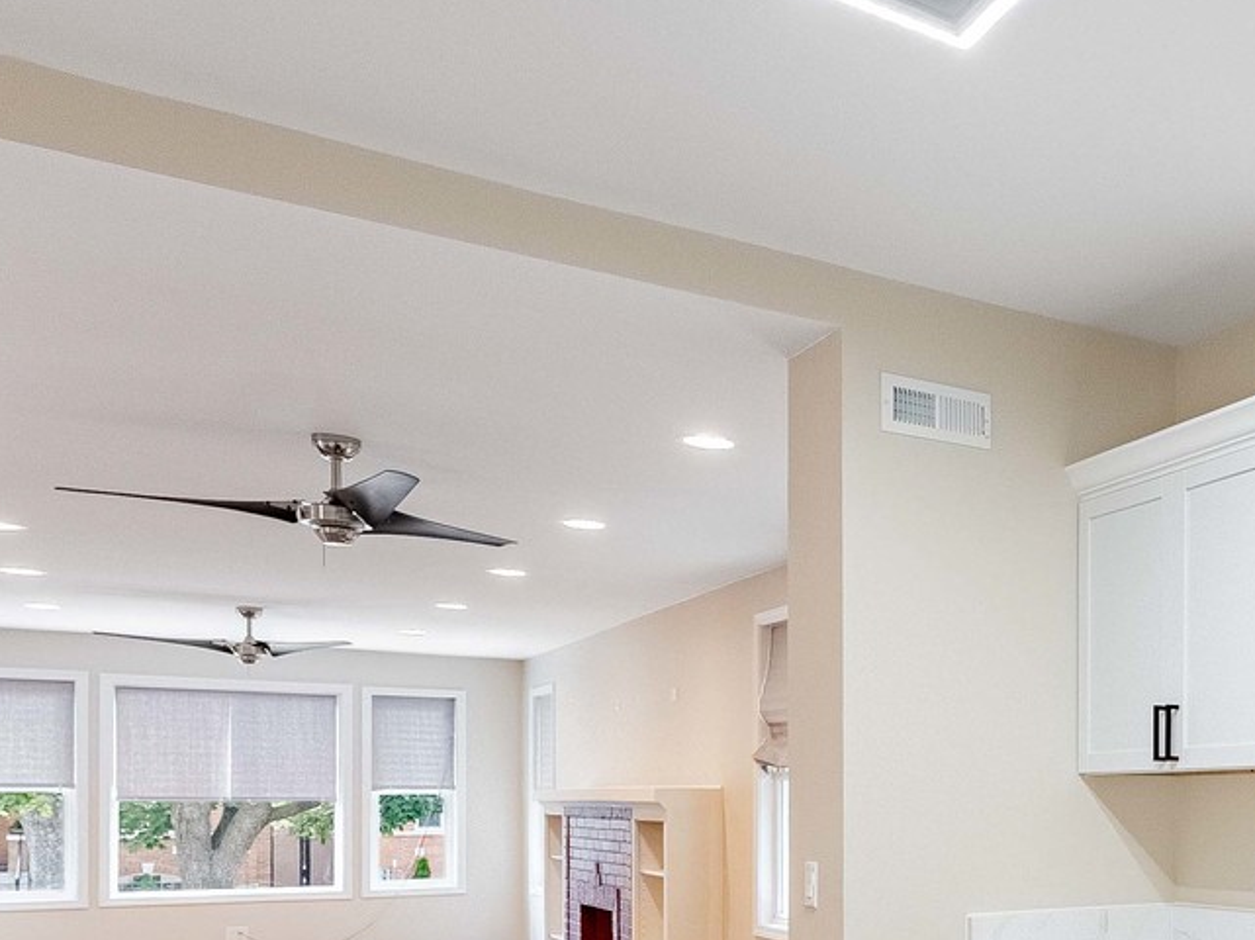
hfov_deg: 42.3
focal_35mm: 36
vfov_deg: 37.4
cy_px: 824
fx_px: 1302
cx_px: 1332
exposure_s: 1/1600
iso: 2000
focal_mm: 14.8
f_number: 7.1
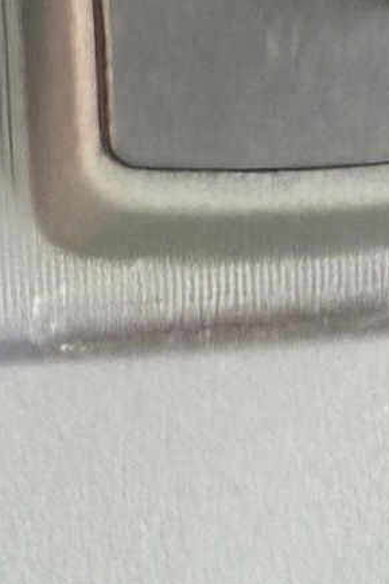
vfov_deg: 8.8
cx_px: 365
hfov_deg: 5.9
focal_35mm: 232
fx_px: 3763
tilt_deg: -58.8
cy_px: 632
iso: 200
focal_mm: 2.22
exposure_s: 1/121
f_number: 2.2
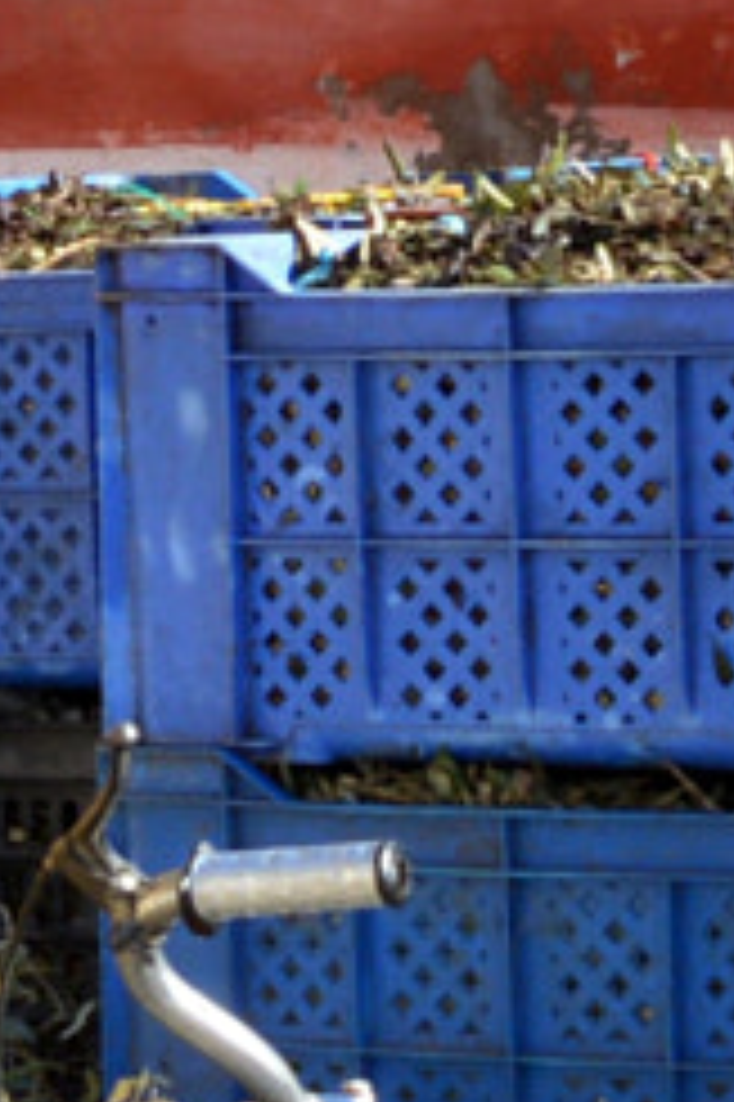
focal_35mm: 251
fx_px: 7687
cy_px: 1313
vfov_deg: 8.1
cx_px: -986
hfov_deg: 5.3
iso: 100
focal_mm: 20
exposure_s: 1/125
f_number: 7.1
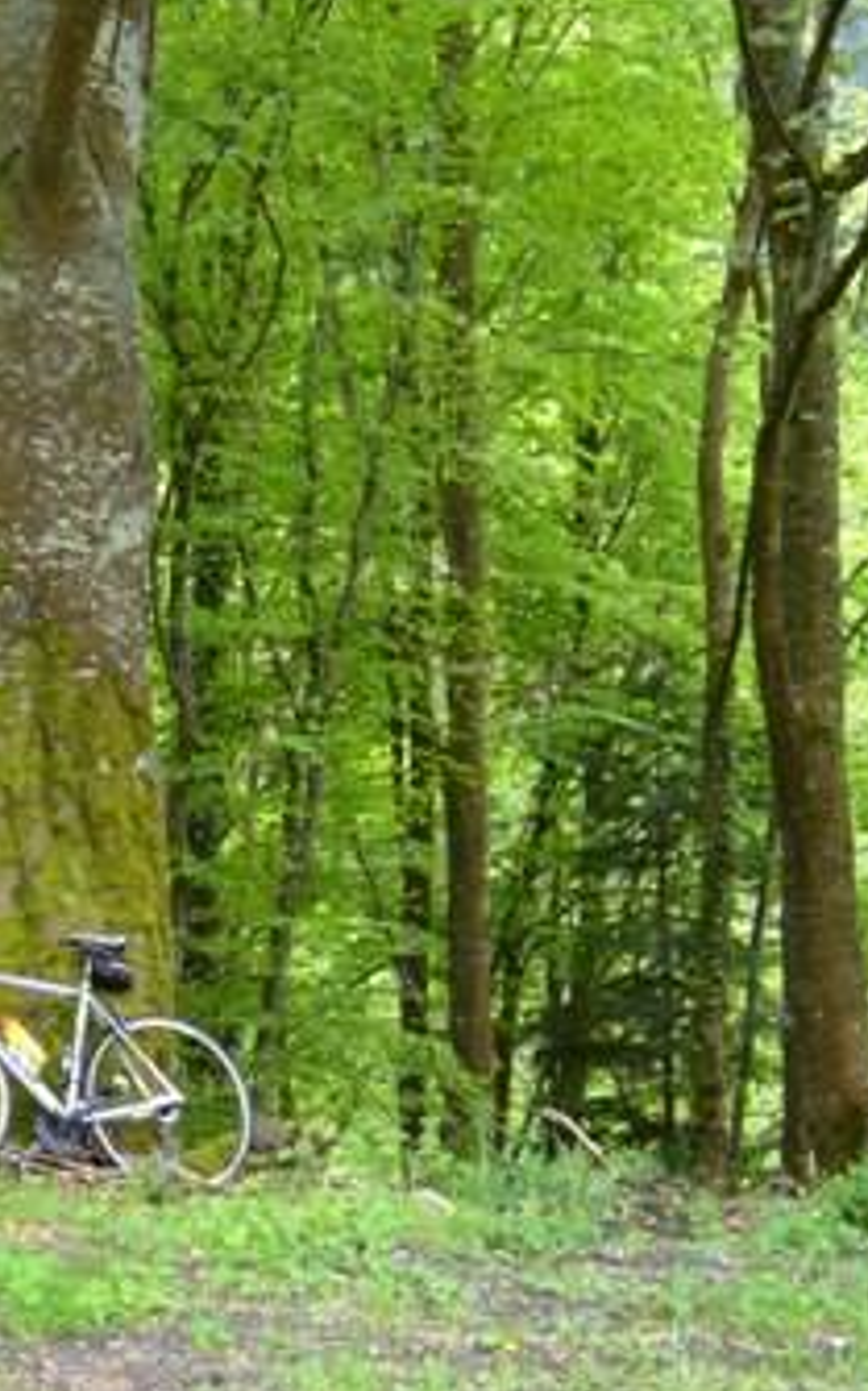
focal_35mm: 68
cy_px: 911
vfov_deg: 30.0
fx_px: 2577
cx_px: 71
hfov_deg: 18.8
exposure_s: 1/30
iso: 100
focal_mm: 5.8
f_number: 2.8
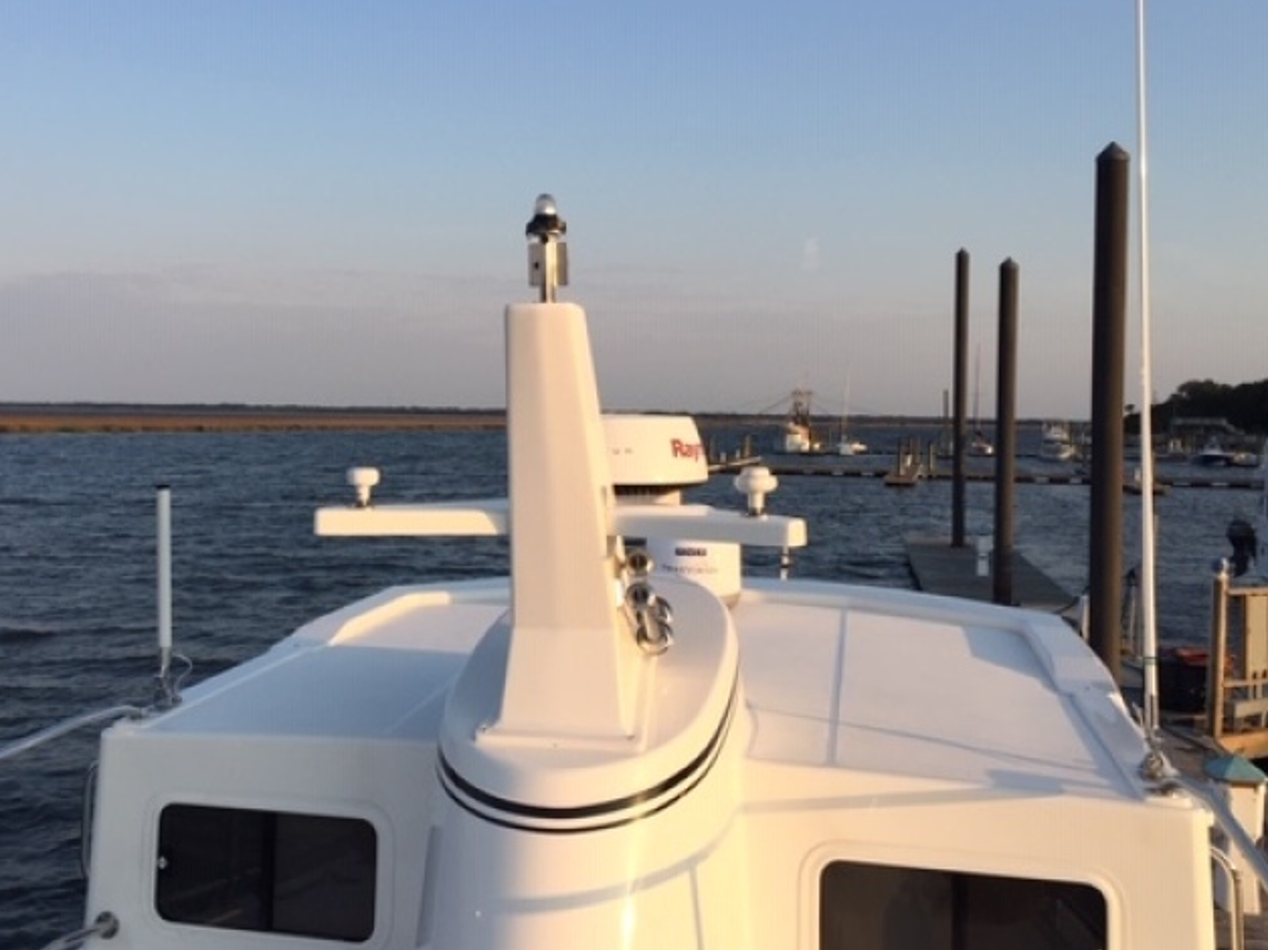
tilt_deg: -0.2
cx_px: 506
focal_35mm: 37
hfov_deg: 49.8
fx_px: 1355
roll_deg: -2.8
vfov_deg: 38.6
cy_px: 435
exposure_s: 1/1014
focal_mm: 4.15
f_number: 2.2
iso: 32
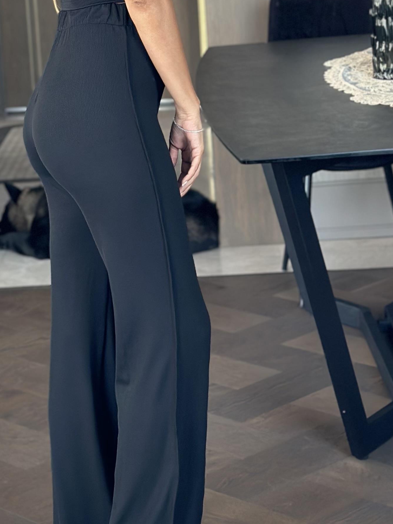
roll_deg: +3.8
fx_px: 1650
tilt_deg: -15.4
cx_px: 120
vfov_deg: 17.8
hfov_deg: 13.6
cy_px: 81
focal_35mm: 109
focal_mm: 6.86
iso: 160
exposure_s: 1/60
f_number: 1.78
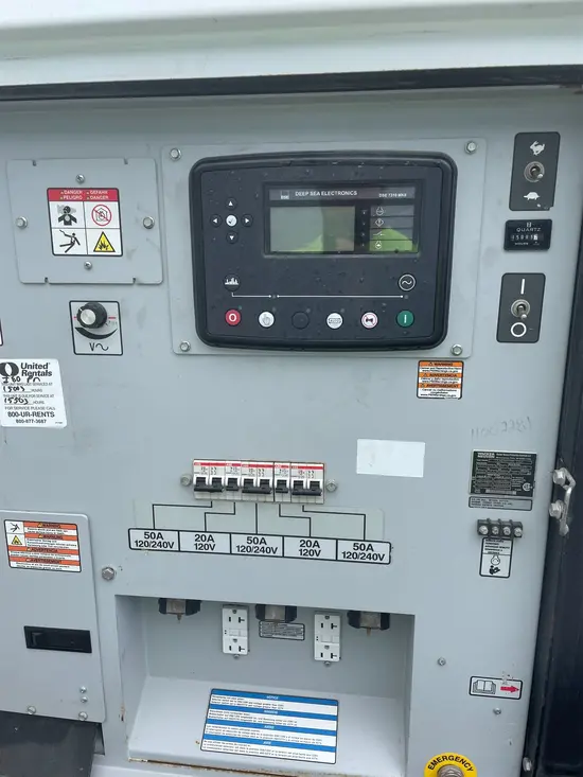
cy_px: 388
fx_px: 584
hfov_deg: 53.1
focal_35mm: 26
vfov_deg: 67.3
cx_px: 292
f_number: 1.6
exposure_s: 1/1014
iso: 32
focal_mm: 4.2
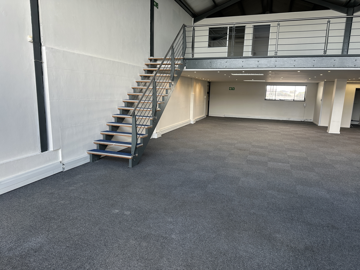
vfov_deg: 56.8
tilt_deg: -9.9
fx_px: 250
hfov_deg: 71.6
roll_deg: -2.6
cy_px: 135
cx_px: 180
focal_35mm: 24
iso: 50
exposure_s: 1/117
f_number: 1.78
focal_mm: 6.86
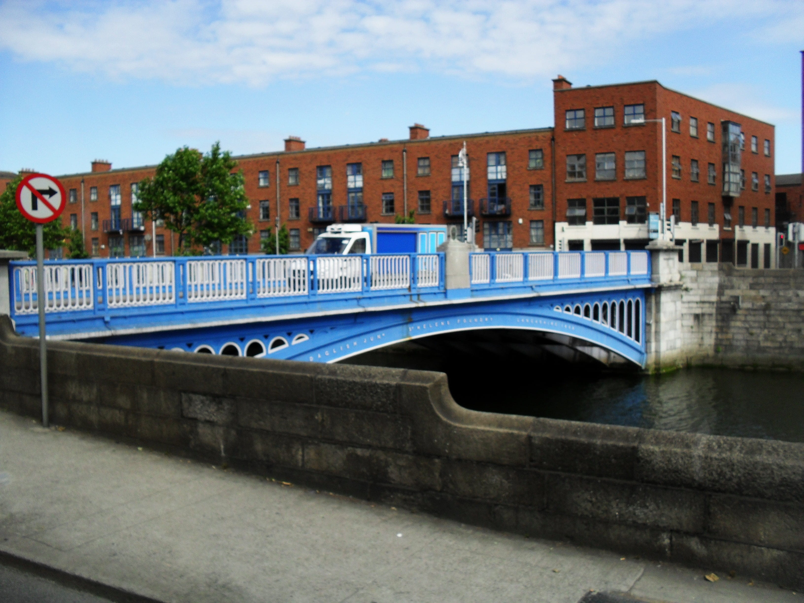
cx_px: 402
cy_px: 302
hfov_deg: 52.6
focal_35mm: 35
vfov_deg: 40.7
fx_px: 813
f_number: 3.2
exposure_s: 1/250
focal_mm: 6.3
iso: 100
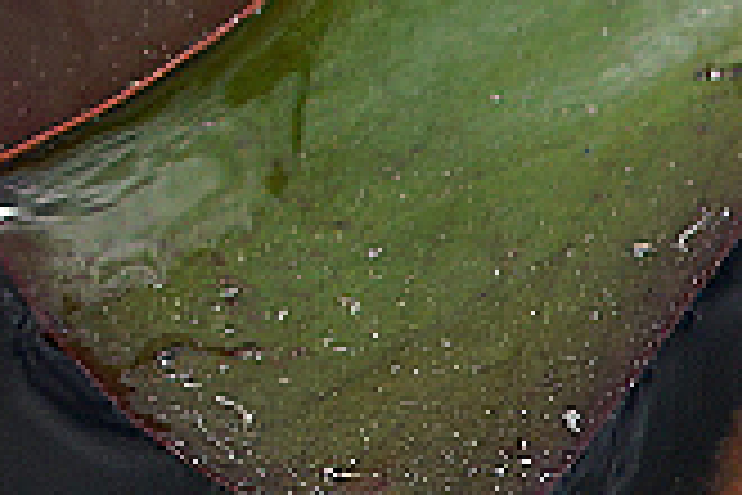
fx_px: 22423
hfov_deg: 1.9
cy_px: -1130
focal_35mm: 1088
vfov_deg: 1.3
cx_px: -1340
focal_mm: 100
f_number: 5
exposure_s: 1/320
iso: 100
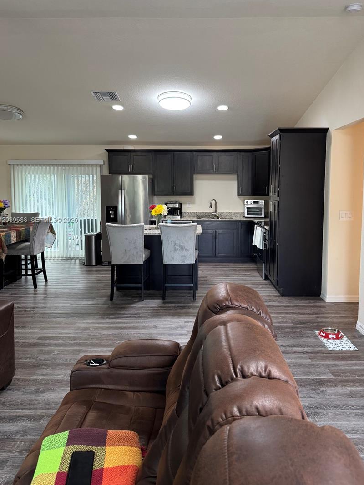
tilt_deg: -5.9
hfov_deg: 51.3
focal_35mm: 27
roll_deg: -0.5
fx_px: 379
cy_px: 220
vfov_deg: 65.2
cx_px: 198
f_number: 1.78
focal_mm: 6.76
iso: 250
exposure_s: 1/60
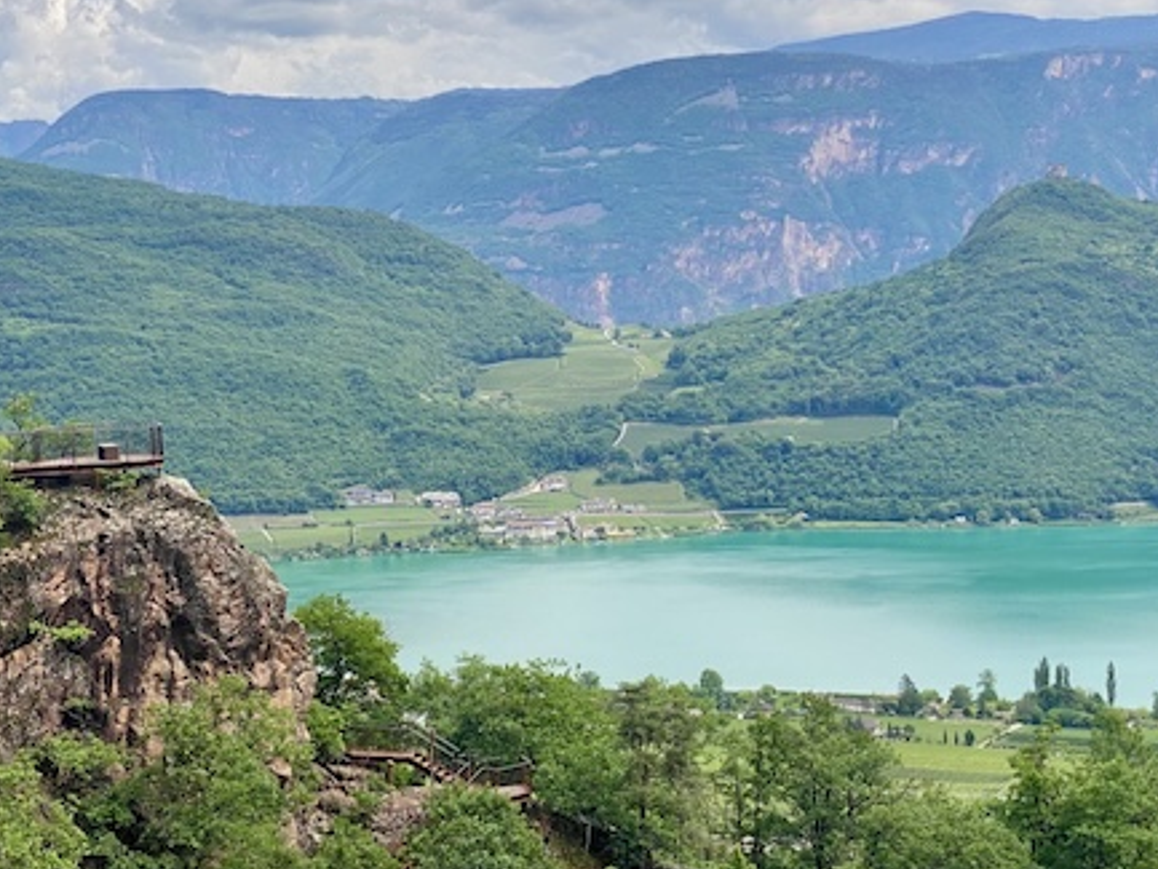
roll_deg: +1.1
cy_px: 416
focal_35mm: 66
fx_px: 2208
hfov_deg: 29.3
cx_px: 471
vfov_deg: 22.3
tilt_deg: -3.6
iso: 20
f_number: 2
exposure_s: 1/1845
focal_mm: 6
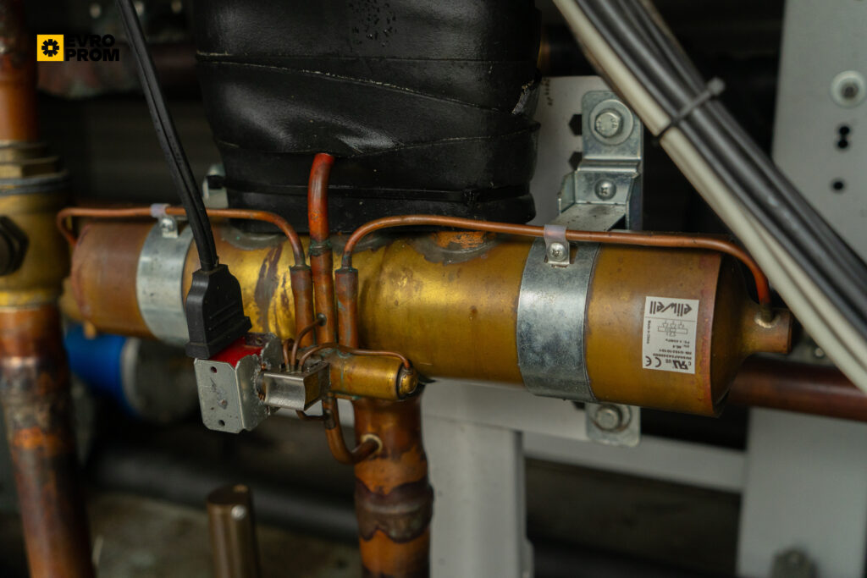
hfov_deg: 51.9
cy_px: 289
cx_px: 434
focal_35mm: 37
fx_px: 891
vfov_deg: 36.0
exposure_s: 1/60
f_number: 4
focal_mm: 37
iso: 1000
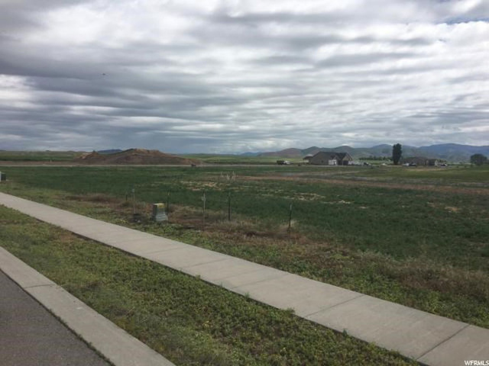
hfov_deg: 61.7
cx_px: 244
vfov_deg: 48.2
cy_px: 183
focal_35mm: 29
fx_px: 410
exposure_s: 1/2849
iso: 25
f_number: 2.2
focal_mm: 4.15
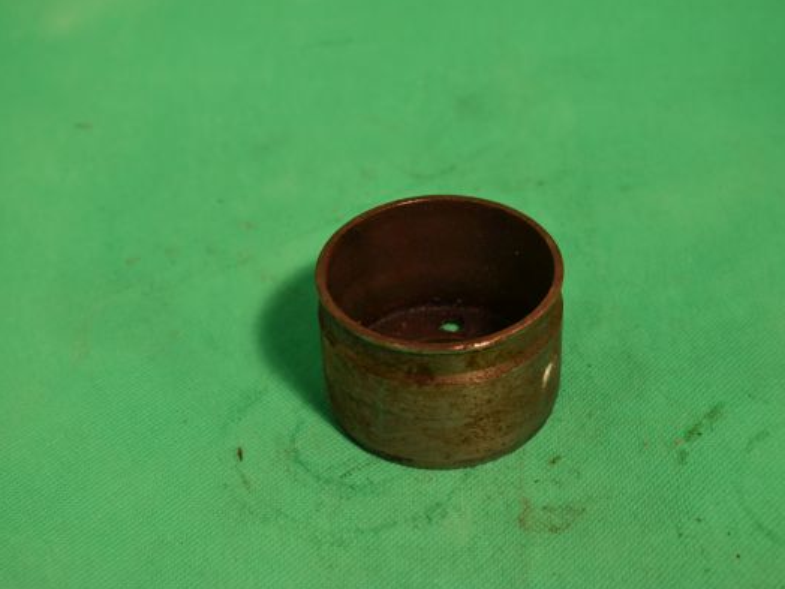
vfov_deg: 22.3
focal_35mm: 66
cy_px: 294
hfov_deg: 29.4
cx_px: 422
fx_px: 1497
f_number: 6.3
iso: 400
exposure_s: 1/160
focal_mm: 40
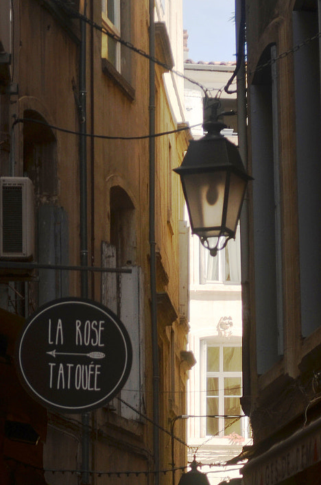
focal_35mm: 163
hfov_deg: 8.4
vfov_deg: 12.4
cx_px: 199
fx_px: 2191
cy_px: 525
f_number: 5.3
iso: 100
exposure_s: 1/200
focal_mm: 48
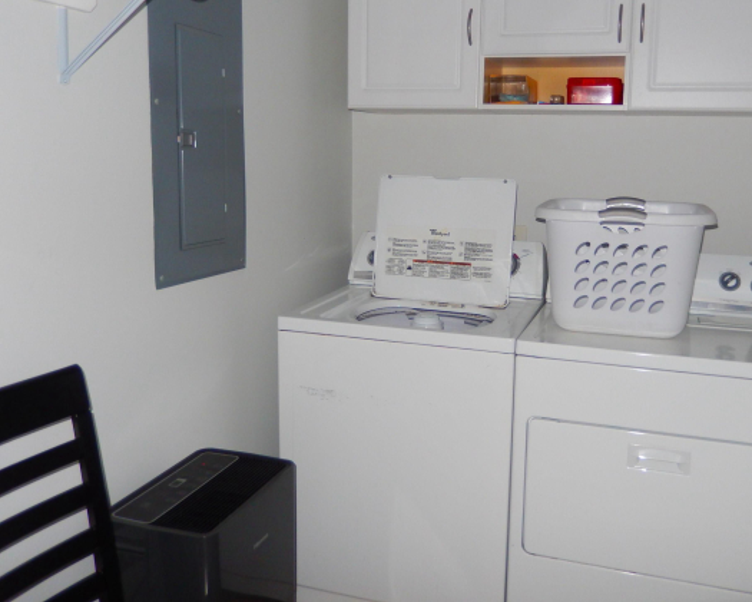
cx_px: 442
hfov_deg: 56.8
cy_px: 254
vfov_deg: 46.9
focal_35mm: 31
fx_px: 690
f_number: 3.4
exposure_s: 1/30
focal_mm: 4.5
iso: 200
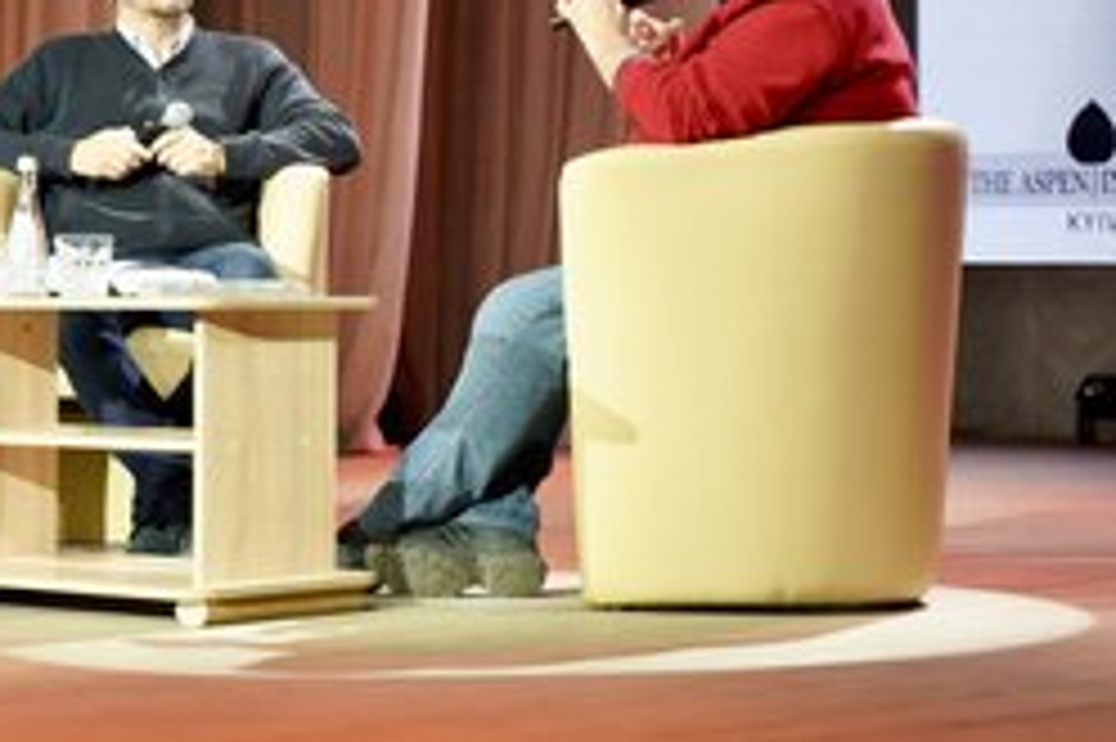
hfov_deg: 16.9
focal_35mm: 121
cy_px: 146
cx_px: 333
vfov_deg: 11.3
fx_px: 3748
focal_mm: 75
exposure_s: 1/640
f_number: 3.5
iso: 1600
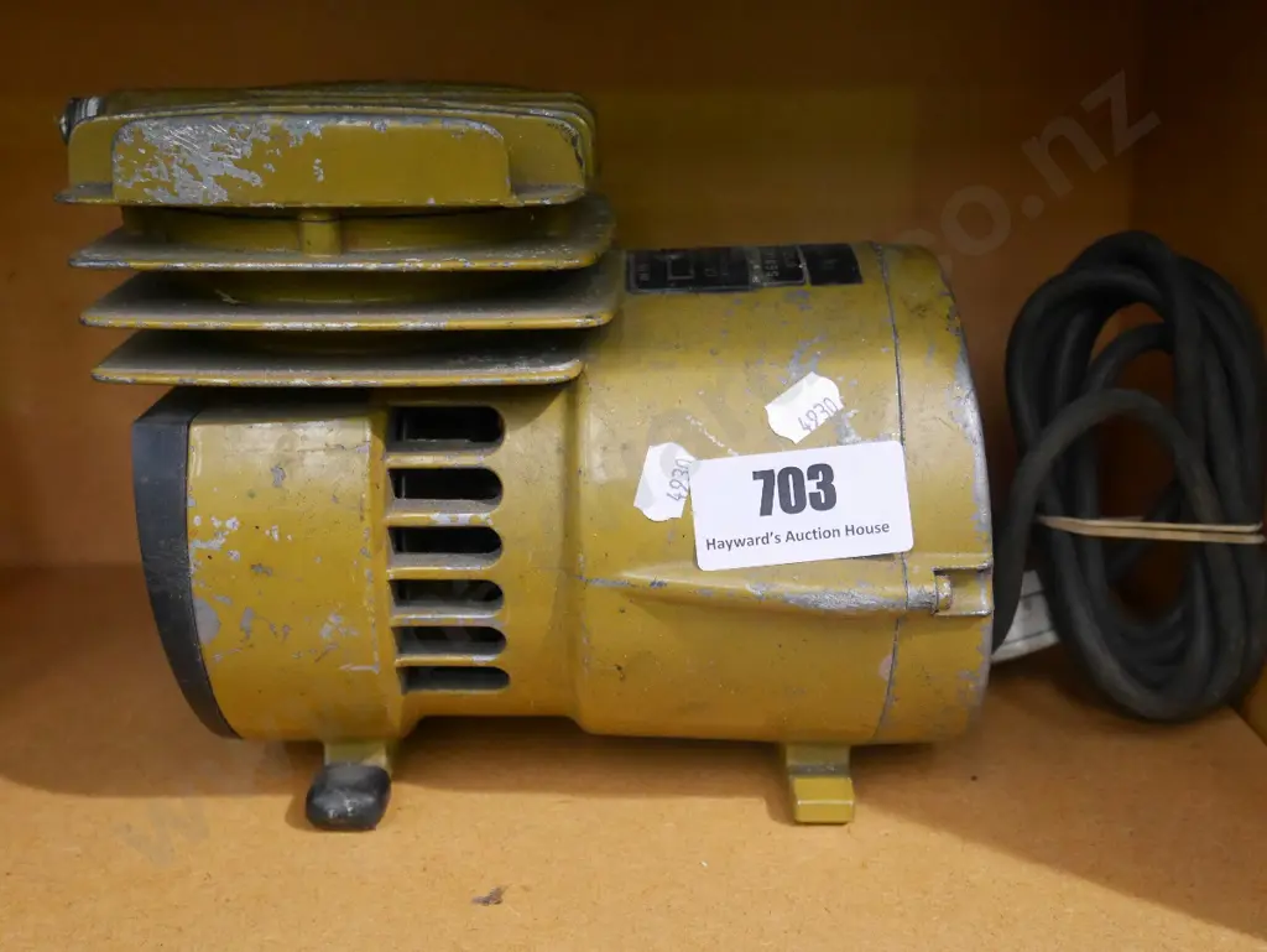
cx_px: 634
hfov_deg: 46.8
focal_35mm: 40
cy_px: 476
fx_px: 1465
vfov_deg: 36.0
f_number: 4.6
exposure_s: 1/50
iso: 3200
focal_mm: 20
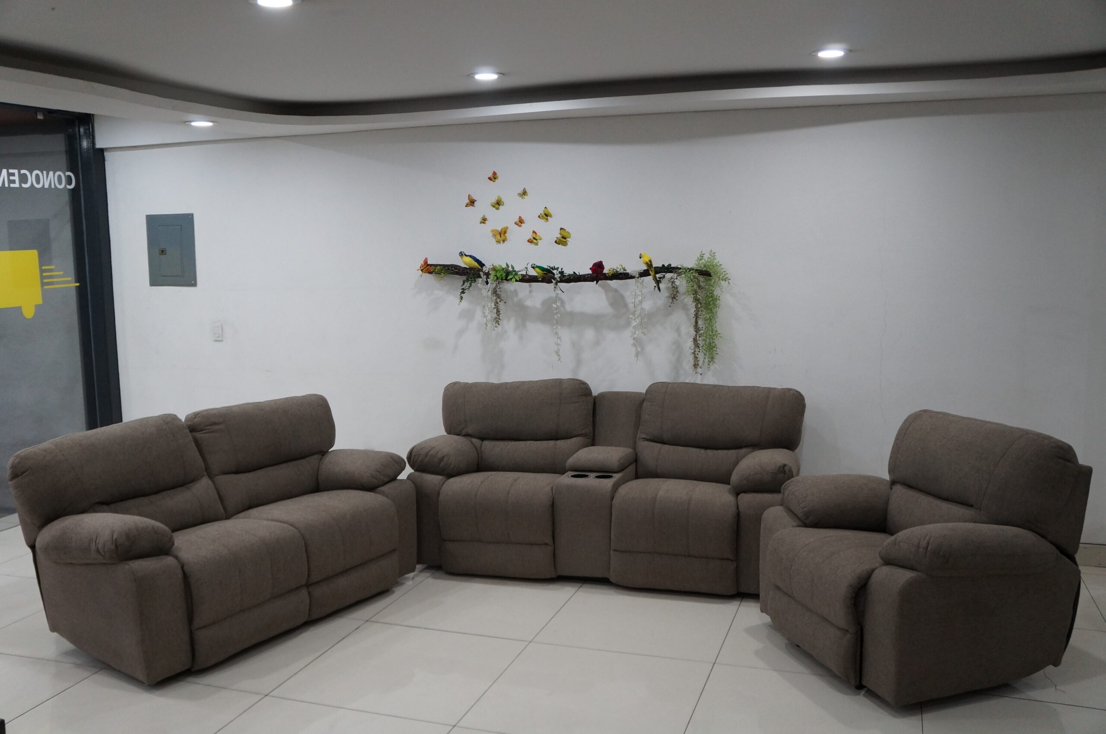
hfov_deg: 59.6
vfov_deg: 41.6
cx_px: 553
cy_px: 367
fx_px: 966
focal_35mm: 32
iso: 1250
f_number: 4
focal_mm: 21
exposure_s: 1/160
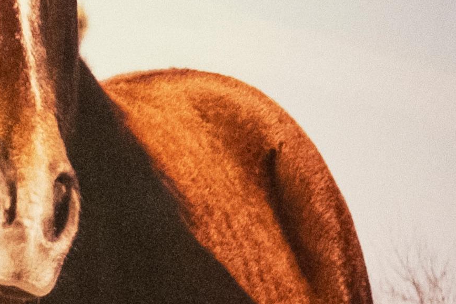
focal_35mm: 324
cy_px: 871
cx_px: 629
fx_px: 4104
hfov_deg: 6.3
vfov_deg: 4.1
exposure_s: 1/500
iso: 1600
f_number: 2.8
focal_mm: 30.2
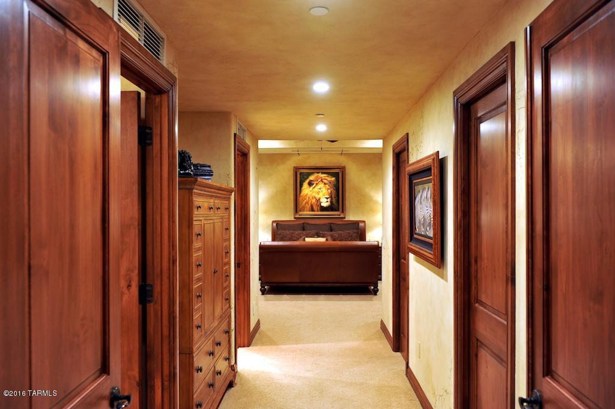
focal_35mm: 31
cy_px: 204
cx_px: 308
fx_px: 529
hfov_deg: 60.3
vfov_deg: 42.3
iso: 400
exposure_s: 1/1.6
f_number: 5.6
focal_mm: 31
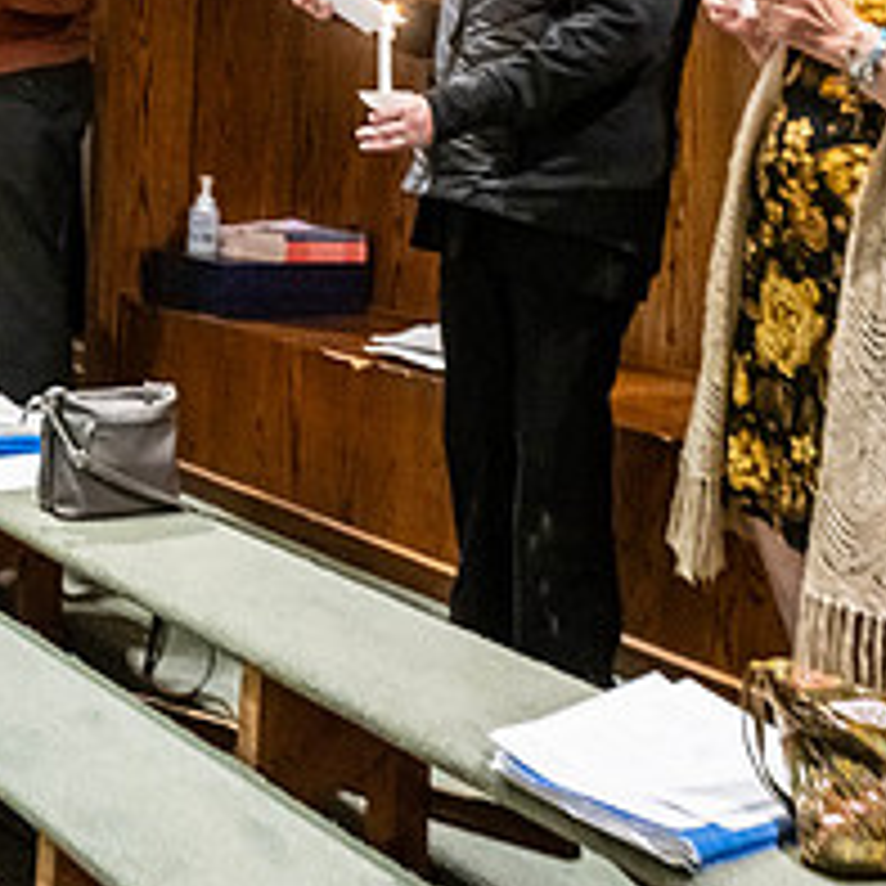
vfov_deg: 27.7
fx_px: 1737
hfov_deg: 25.5
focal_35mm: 60
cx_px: -189
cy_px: 115
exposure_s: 1/60
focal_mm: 24
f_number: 7.1
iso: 5000
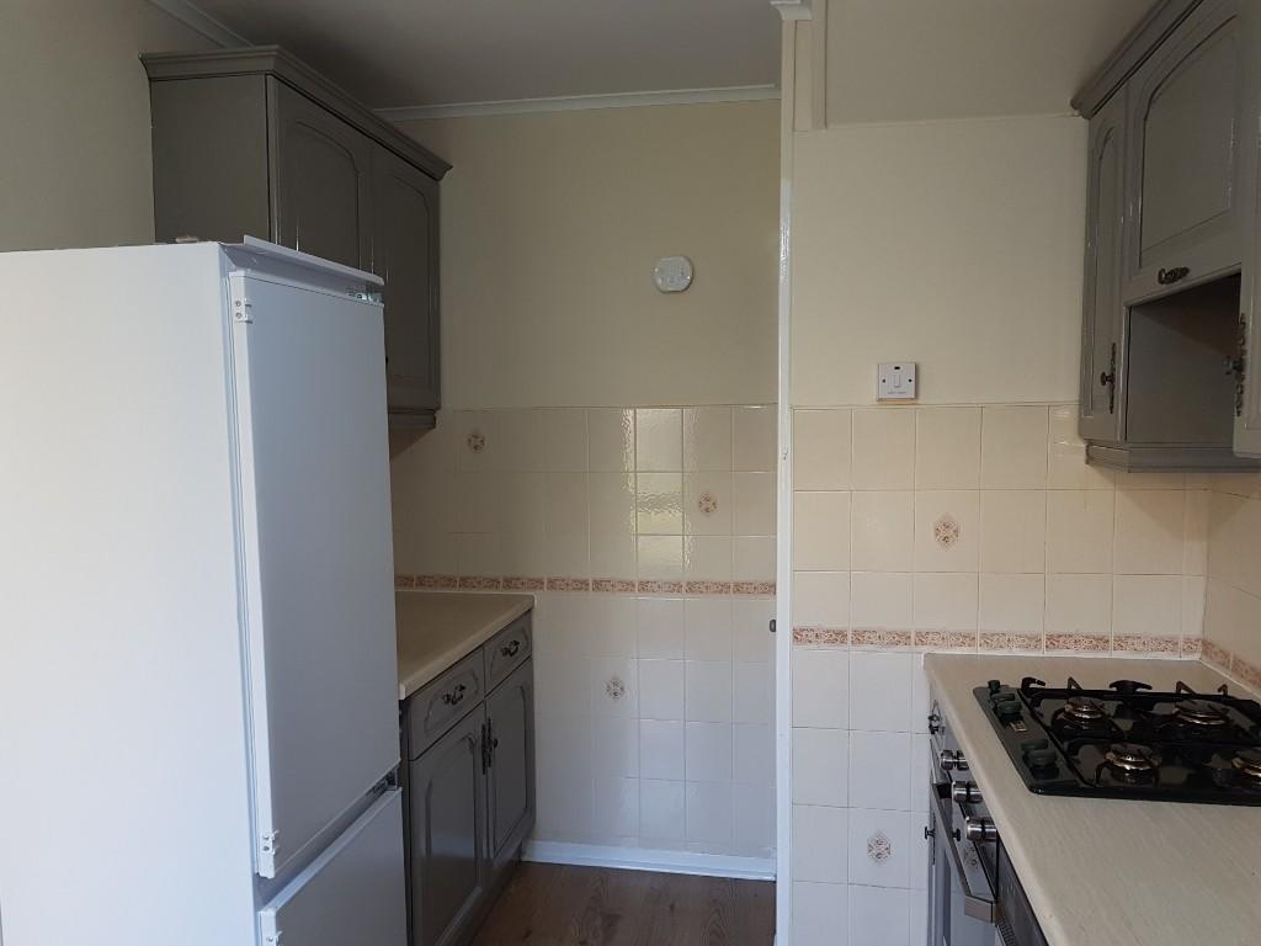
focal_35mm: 26
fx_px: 947
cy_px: 473
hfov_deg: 67.3
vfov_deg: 53.1
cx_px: 630
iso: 80
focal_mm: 4.2
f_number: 1.7
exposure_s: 1/50
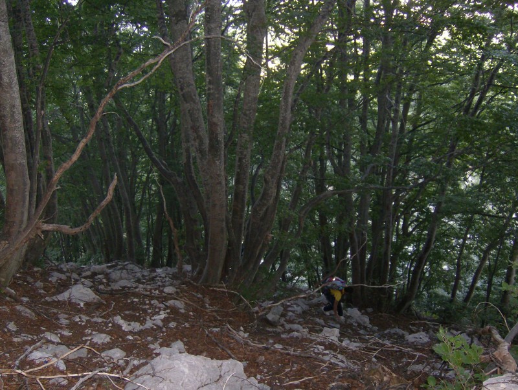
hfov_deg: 51.3
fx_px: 539
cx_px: 259
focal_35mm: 36
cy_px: 195
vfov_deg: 39.7
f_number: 2.8
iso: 200
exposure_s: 1/60
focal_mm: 6
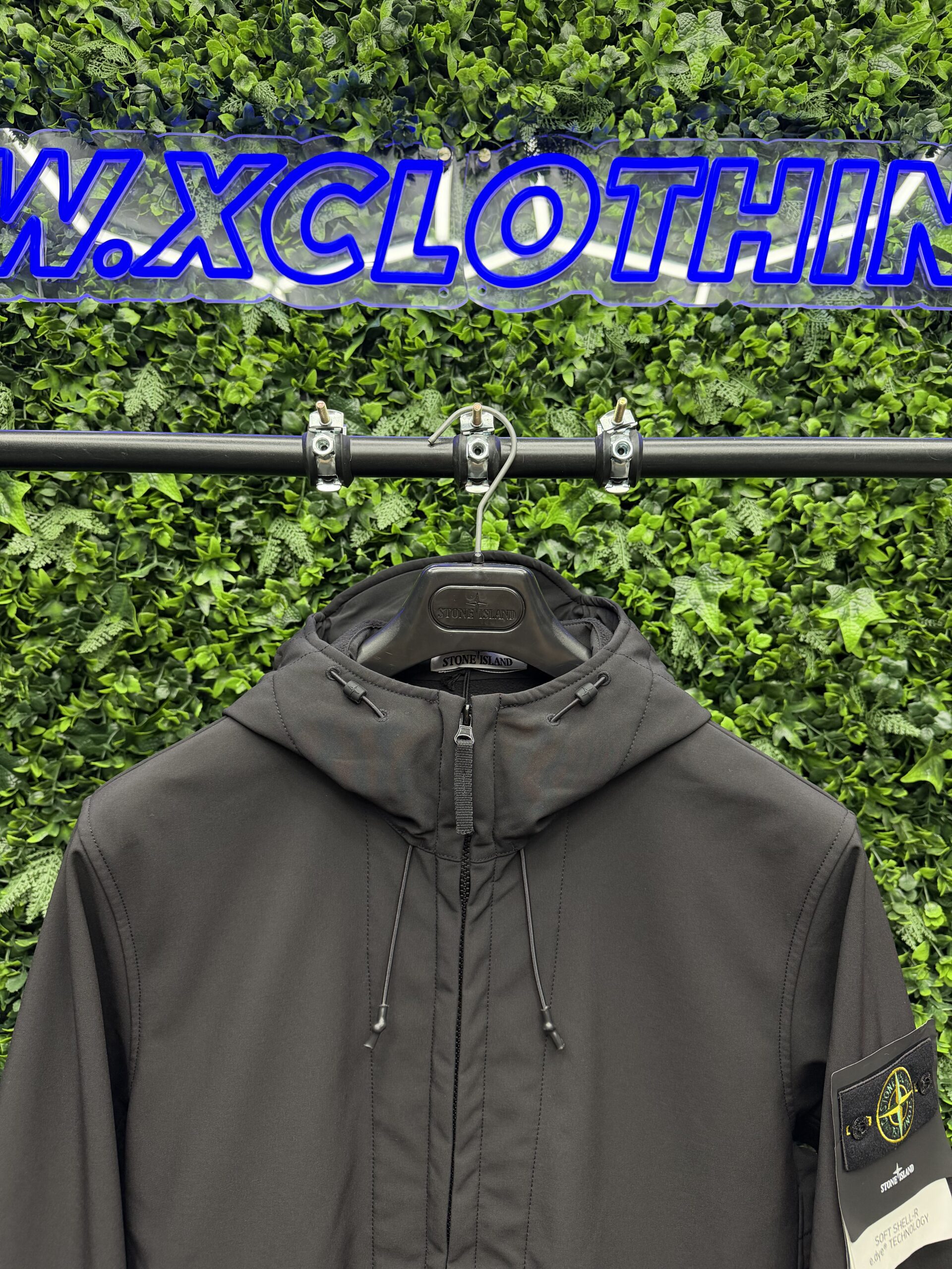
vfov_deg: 71.6
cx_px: 476
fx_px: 880
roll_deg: -1.2
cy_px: 634
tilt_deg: -2.2
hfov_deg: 56.8
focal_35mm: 24
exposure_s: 1/50
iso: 250
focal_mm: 6.76
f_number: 1.78
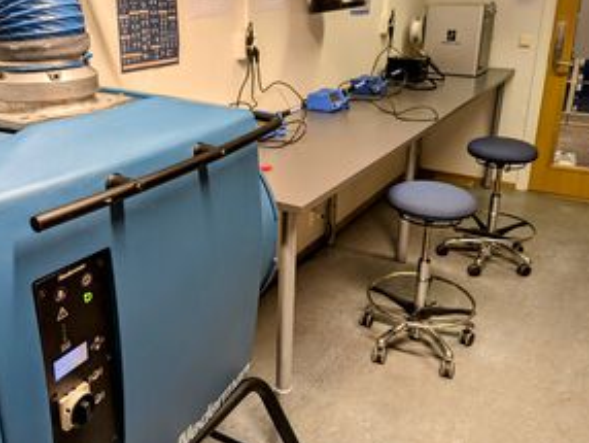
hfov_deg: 55.1
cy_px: 182
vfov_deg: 42.8
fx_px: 562
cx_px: 255
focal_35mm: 33
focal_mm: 4.38
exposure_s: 1/33.3
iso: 85
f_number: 1.73
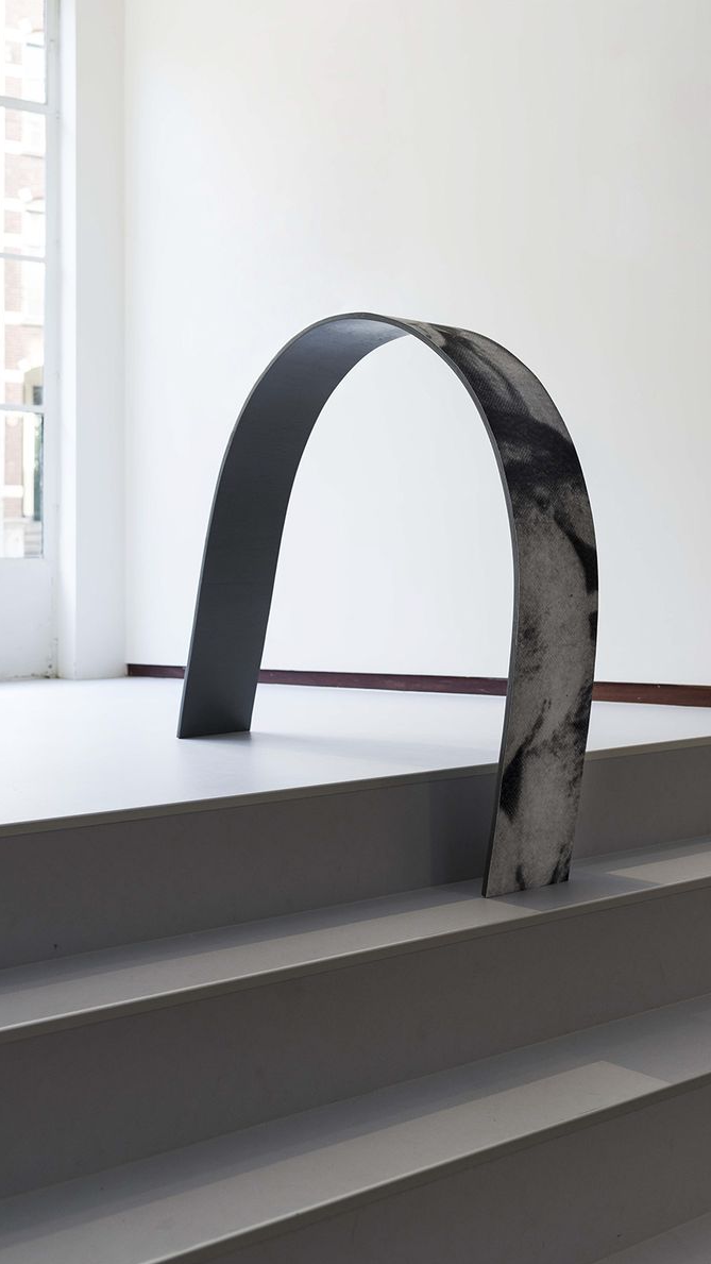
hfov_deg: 32.0
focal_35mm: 37
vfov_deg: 54.0
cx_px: 371
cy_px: 637
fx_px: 1240
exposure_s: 1/40
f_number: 4
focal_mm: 35
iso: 250
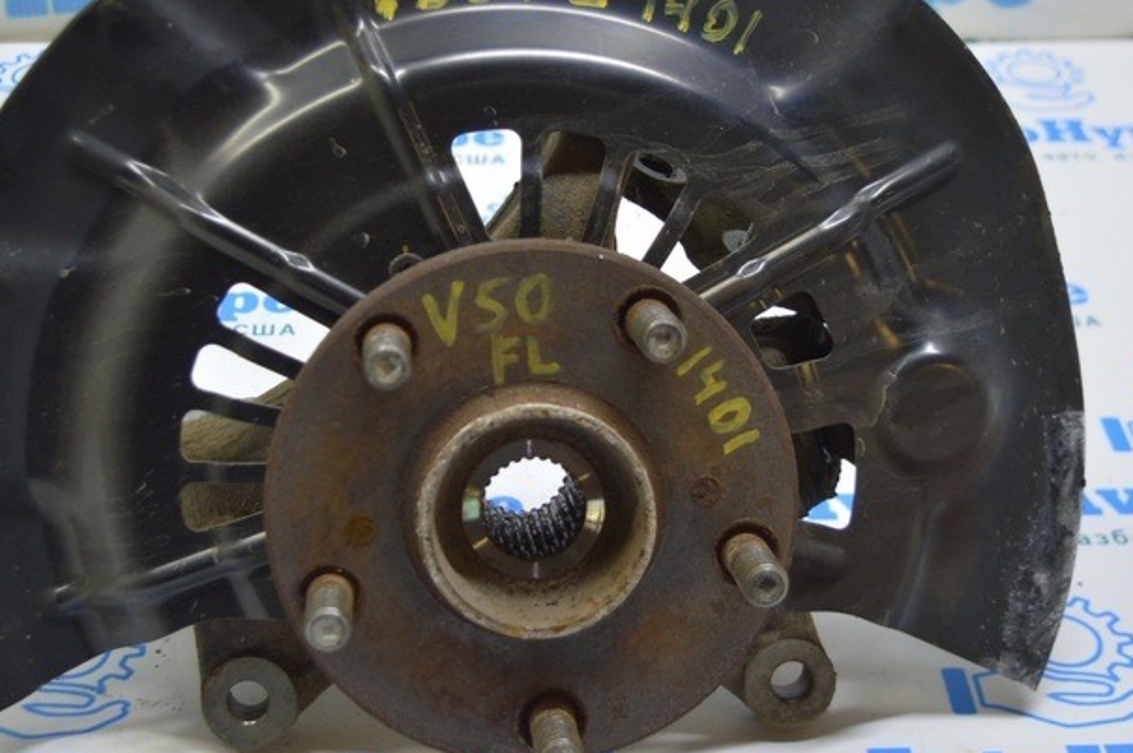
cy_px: 273
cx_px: 453
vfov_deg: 20.5
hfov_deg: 30.5
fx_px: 2075
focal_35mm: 66
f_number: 4
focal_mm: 26
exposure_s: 1/50
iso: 400
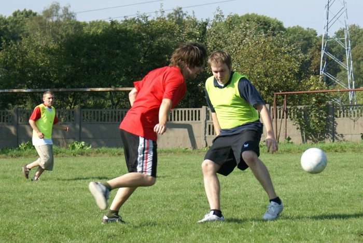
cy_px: 122
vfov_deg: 13.1
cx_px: 182
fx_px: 1060
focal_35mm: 105
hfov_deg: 19.4
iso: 100
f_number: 6.3
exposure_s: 1/320
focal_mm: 70
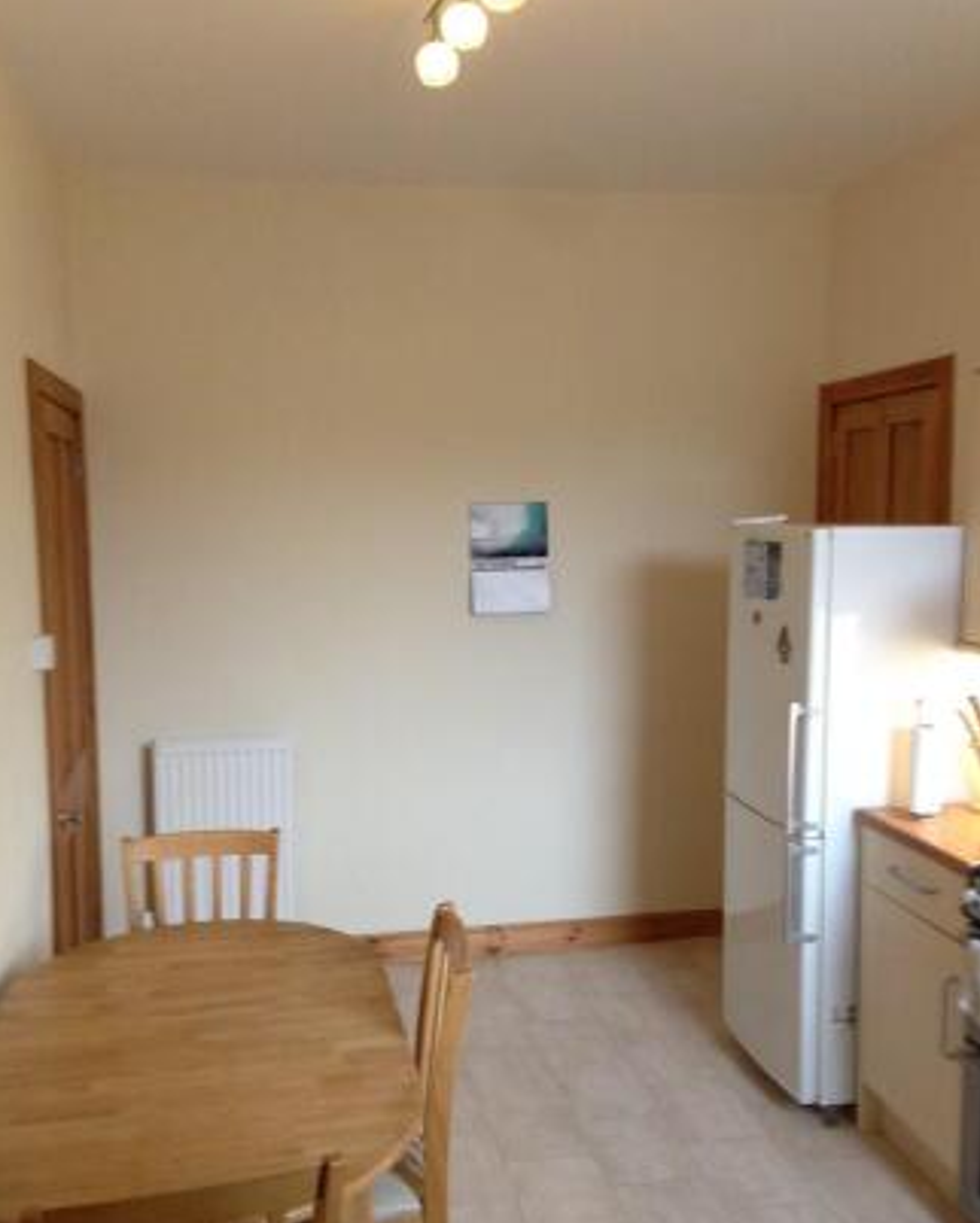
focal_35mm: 35
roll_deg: -0.4
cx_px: 484
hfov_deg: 42.3
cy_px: 634
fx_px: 1268
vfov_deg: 51.5
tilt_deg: -4.6
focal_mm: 4.12
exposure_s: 1/20
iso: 200
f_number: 2.4
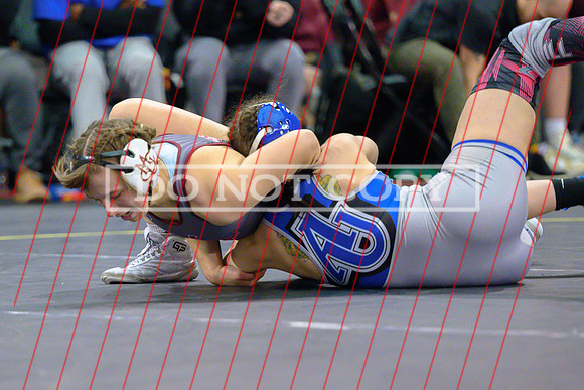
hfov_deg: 7.7
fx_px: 4344
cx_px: 221
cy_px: 225
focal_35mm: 268
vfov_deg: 5.1
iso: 6400
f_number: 2.8
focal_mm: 175
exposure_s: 1/800
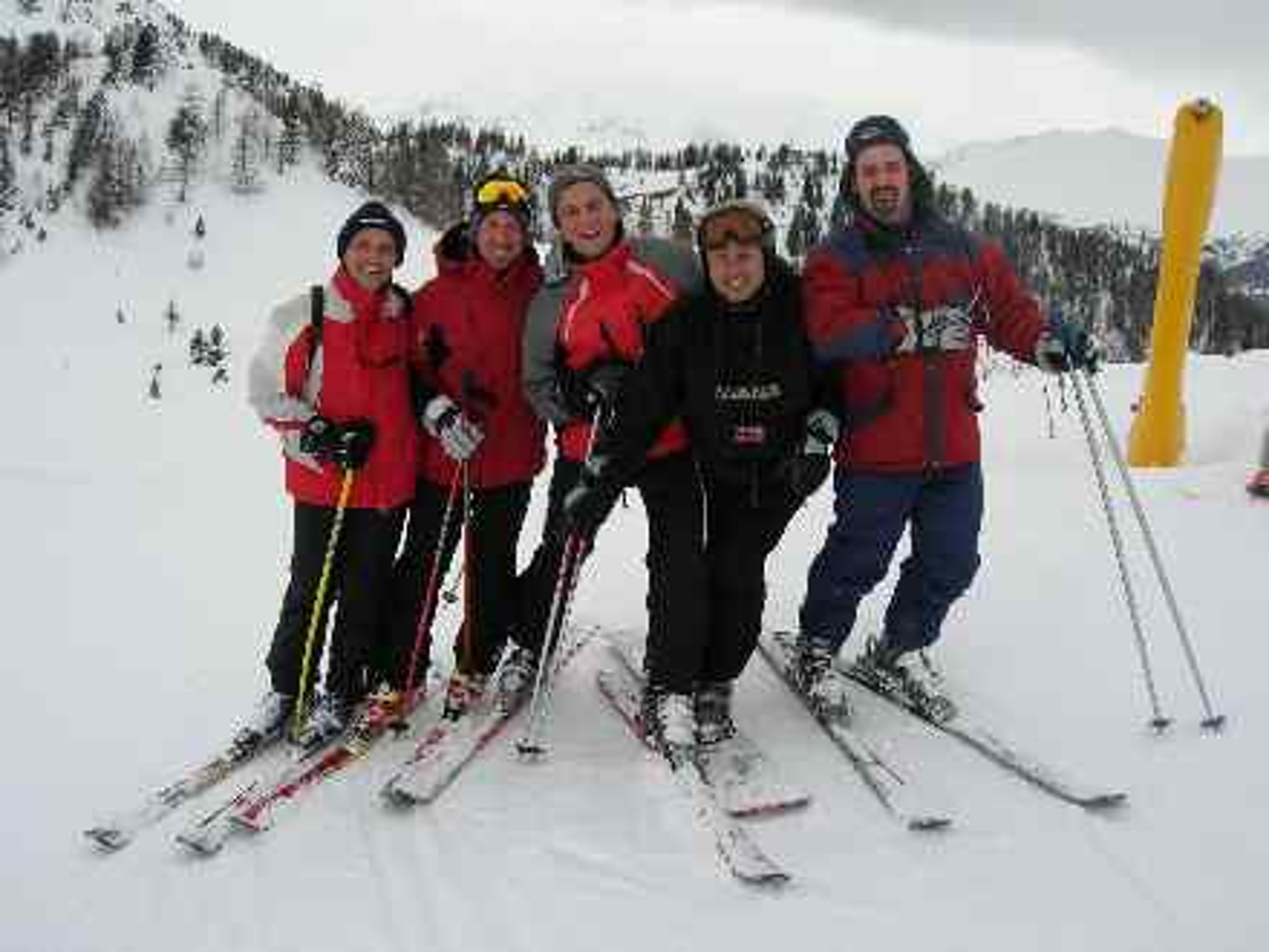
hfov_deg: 54.0
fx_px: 1246
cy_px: 476
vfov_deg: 41.8
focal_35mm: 34
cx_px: 634
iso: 50
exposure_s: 1/117
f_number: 4.9
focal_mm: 5.7
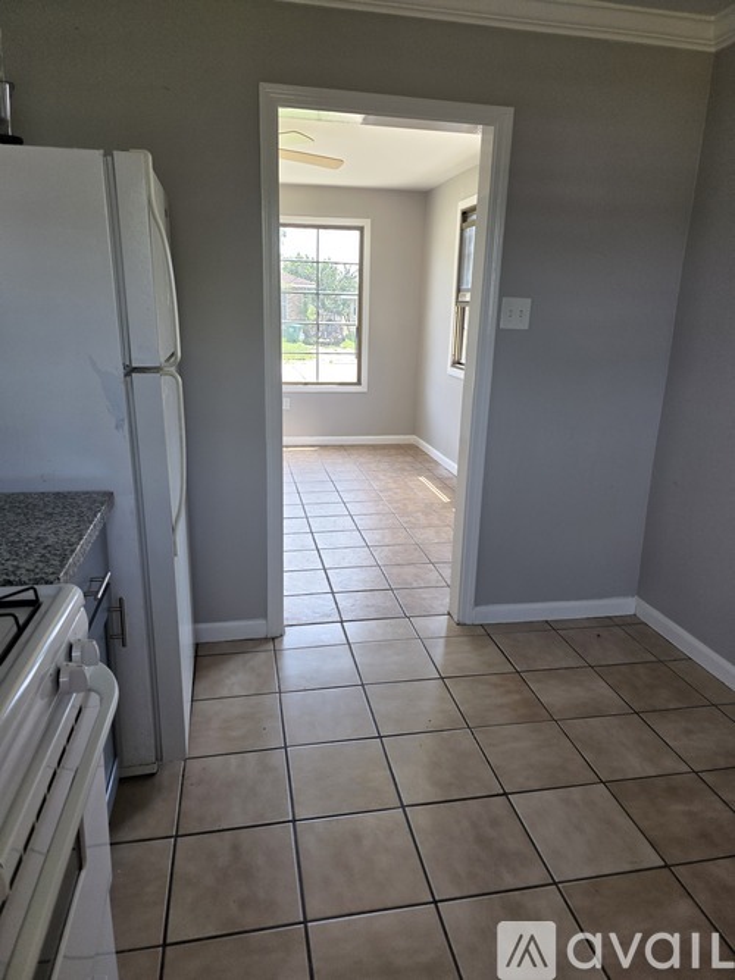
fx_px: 651
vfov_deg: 73.9
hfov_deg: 58.9
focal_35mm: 23
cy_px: 490
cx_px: 368
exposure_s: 1/180
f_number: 1.7
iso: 64
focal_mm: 6.3
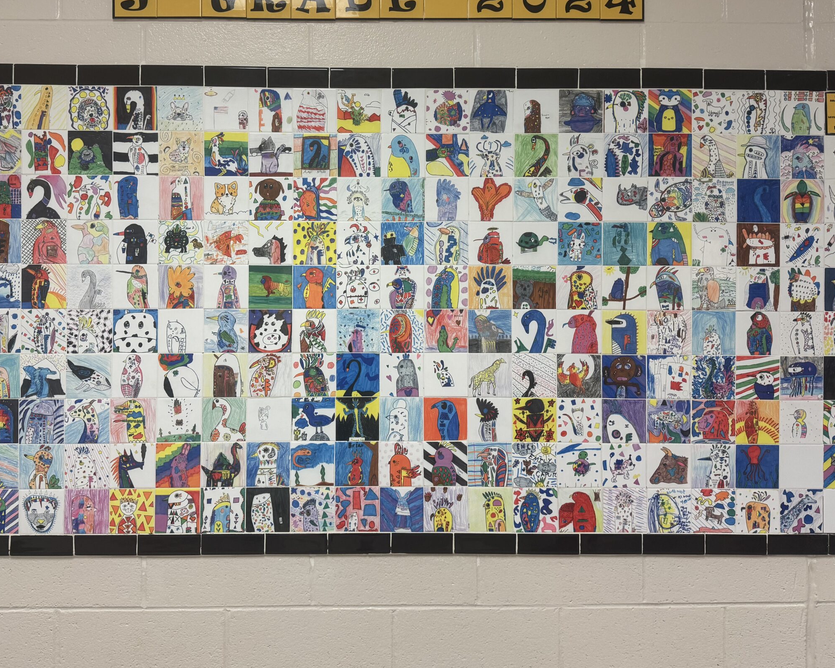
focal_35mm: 30
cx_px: 371
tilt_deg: +0.8
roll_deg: +0.4
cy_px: 283
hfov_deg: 58.6
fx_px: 741
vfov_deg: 48.3
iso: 160
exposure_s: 1/60
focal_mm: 6.76
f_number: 1.78
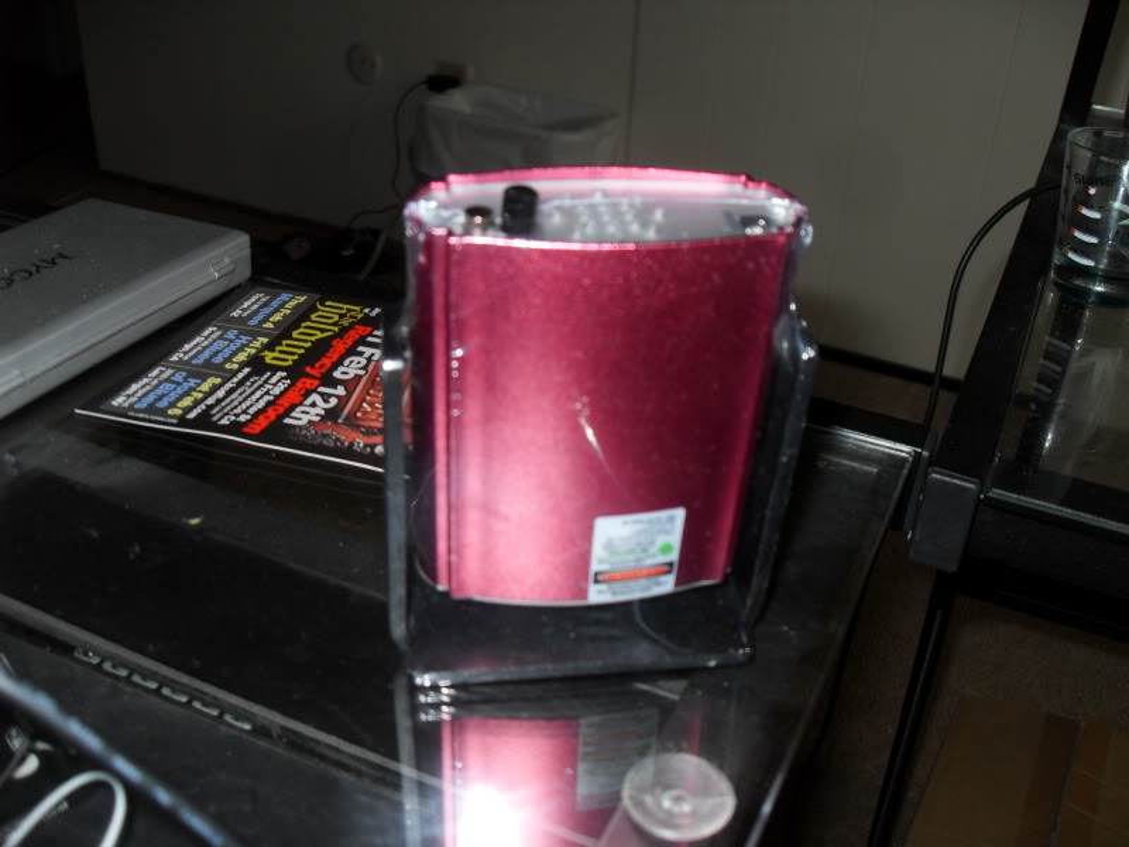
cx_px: 564
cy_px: 424
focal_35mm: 34
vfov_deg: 41.8
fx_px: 1109
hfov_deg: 54.0
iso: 100
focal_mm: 6.3
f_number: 2.8
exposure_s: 1/45
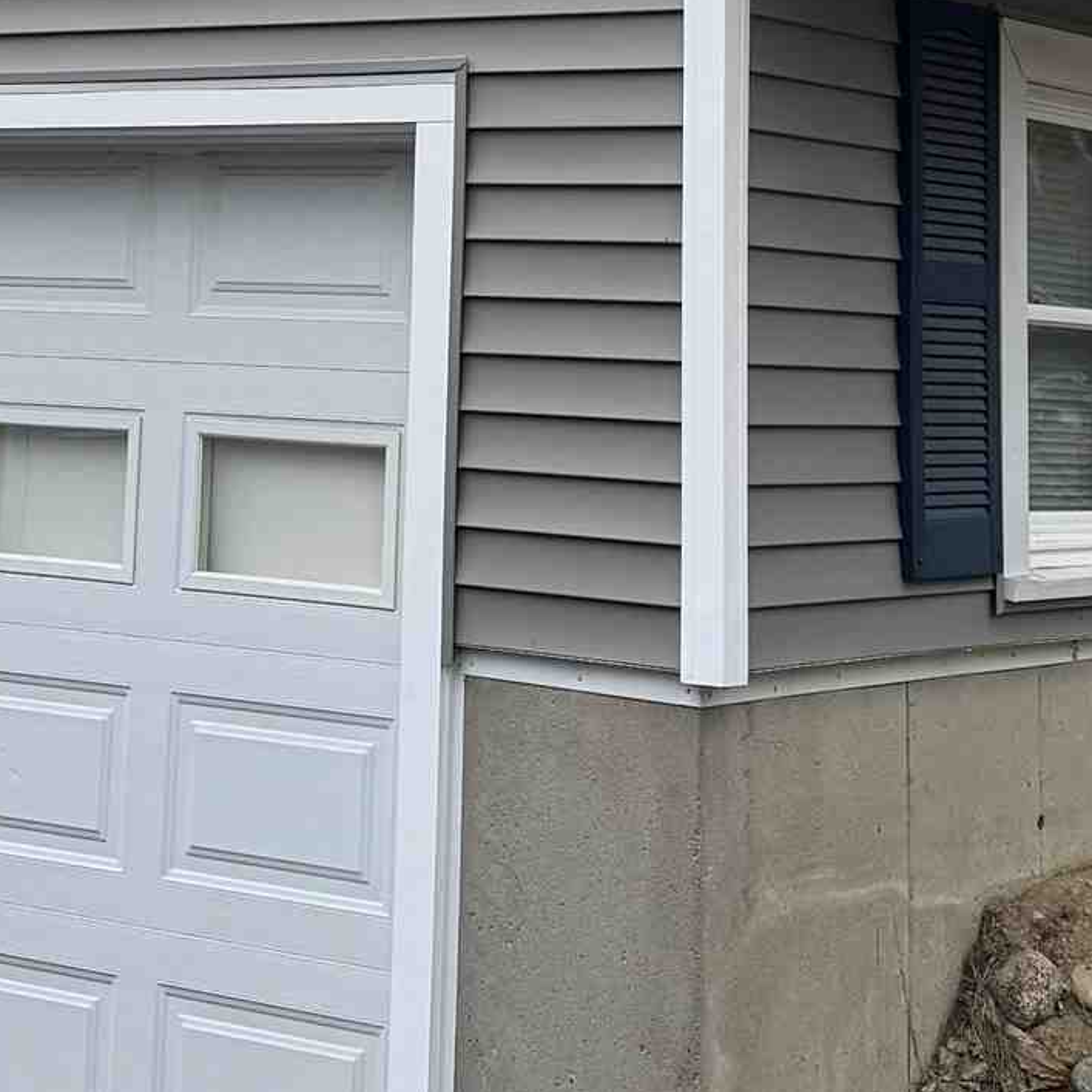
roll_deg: -2.4
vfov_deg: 18.1
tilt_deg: +7.0
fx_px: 3284
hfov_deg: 18.8
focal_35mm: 92
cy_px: -157
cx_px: 281
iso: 80
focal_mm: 6.76
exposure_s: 1/2959
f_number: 1.78
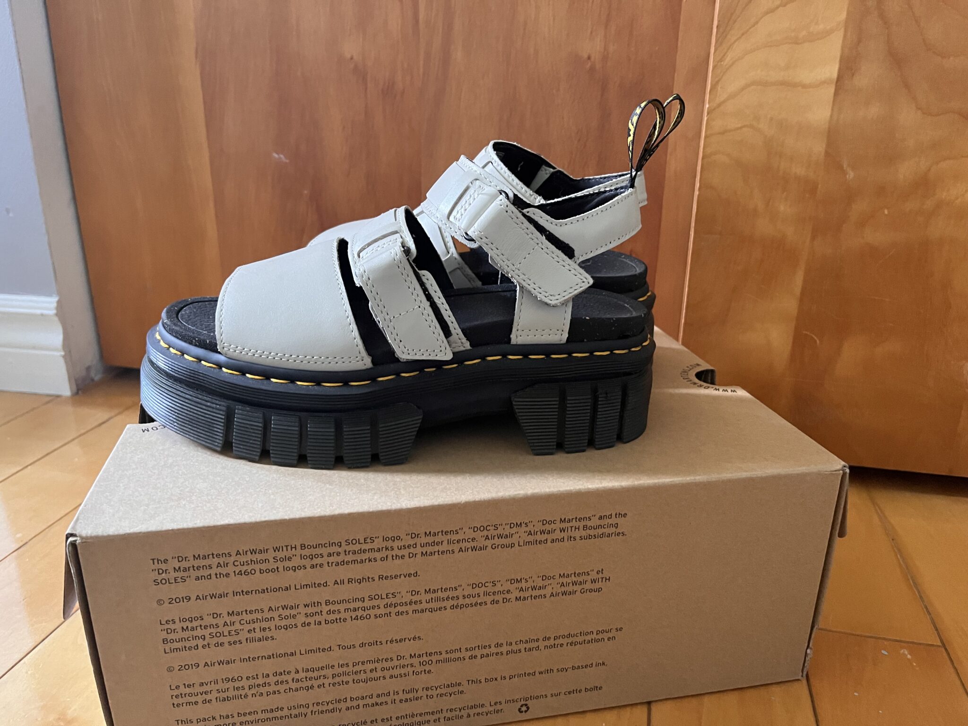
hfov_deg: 67.3
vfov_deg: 53.1
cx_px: 484
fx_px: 727
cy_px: 363
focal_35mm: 26
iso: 500
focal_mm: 5.1
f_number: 1.6
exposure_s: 1/58
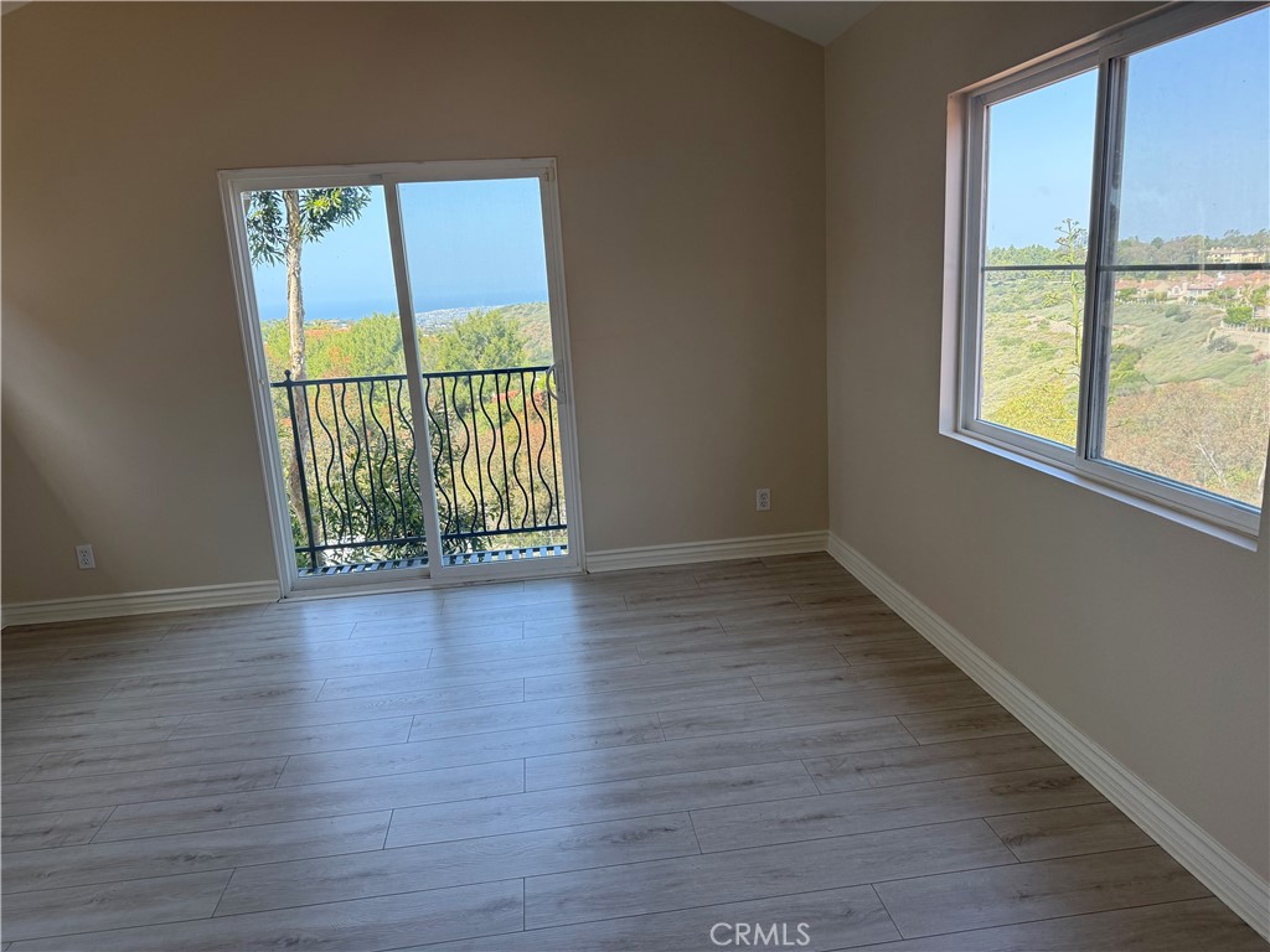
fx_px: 881
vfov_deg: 56.8
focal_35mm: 24
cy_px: 476
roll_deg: +3.3
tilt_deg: -13.2
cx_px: 635
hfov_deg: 71.6
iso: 100
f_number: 1.78
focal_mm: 6.76
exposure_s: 1/689
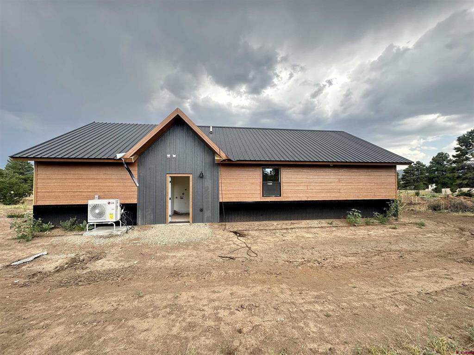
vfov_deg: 85.7
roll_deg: +0.2
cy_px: 178
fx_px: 192
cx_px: 237
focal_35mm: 14
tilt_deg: +2.4
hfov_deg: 102.1
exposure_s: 1/152
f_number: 2.2
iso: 40
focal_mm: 2.22
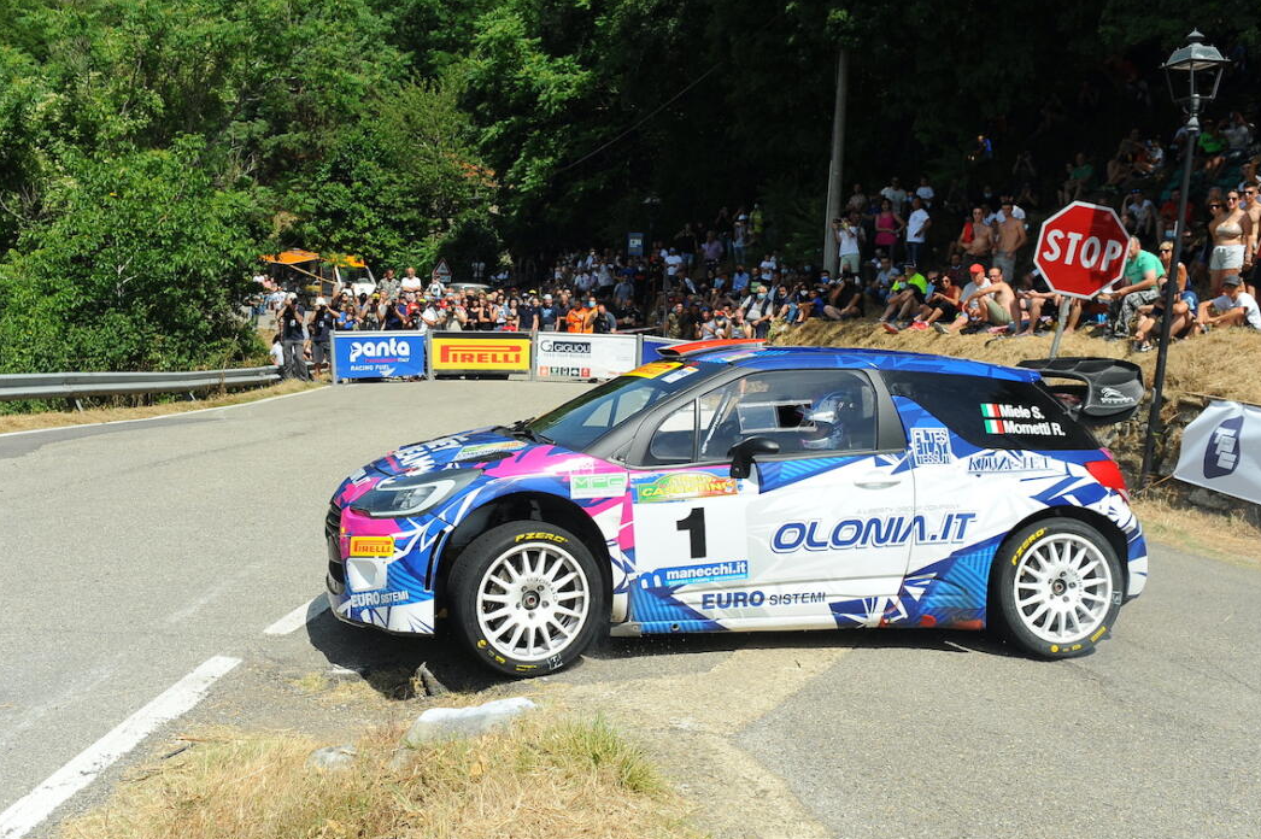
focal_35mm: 39
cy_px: 400
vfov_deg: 34.2
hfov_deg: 49.5
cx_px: 582
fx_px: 1365
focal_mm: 34
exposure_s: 1/2000
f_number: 7.1
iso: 640
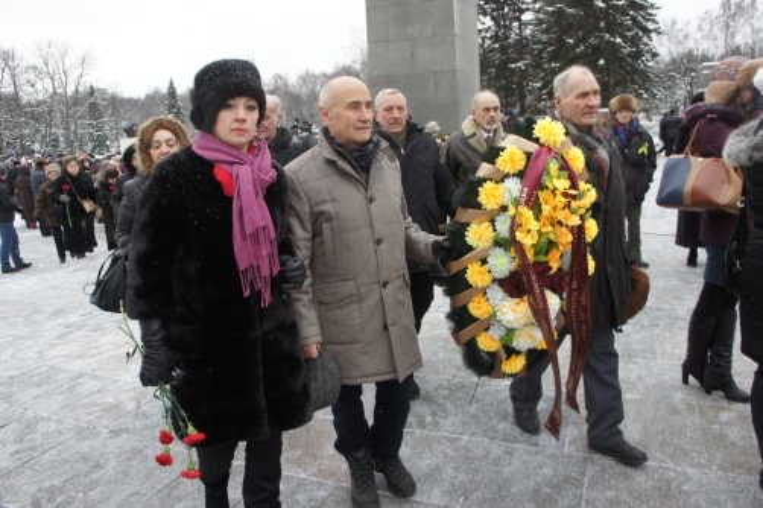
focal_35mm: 27
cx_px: 382
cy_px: 254
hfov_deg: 67.4
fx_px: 572
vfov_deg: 47.9
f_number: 4
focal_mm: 18
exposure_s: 1/250
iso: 800
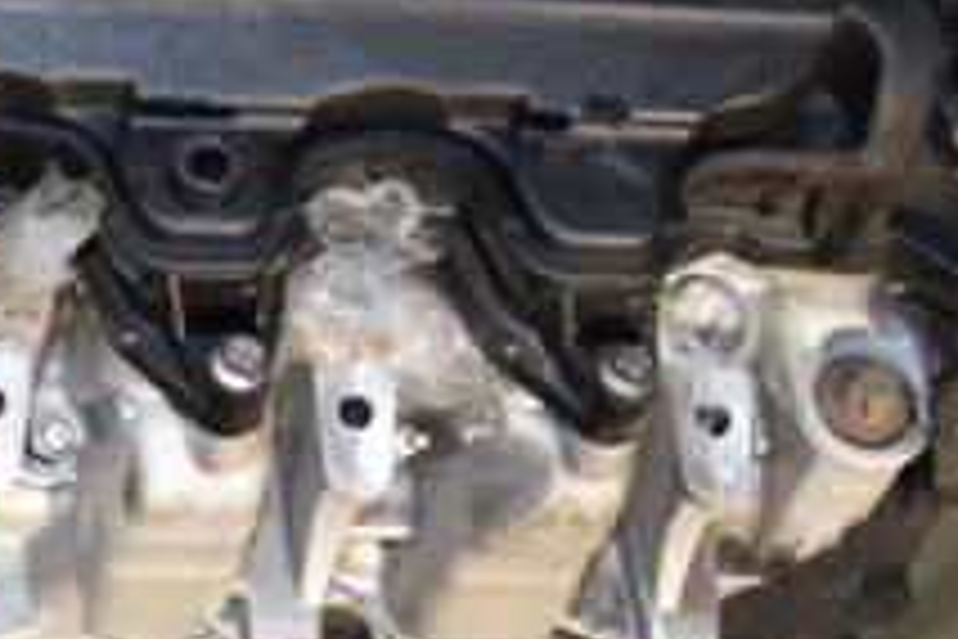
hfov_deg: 21.3
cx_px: 58
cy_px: 274
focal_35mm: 93
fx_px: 2475
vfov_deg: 14.7
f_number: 5
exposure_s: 1/60
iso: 800
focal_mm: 22
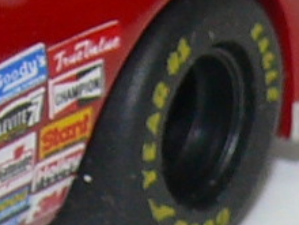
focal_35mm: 786
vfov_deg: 1.9
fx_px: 6789
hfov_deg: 2.5
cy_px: 90
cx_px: -427
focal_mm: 13.8
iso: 100
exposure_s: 1/30
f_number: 4
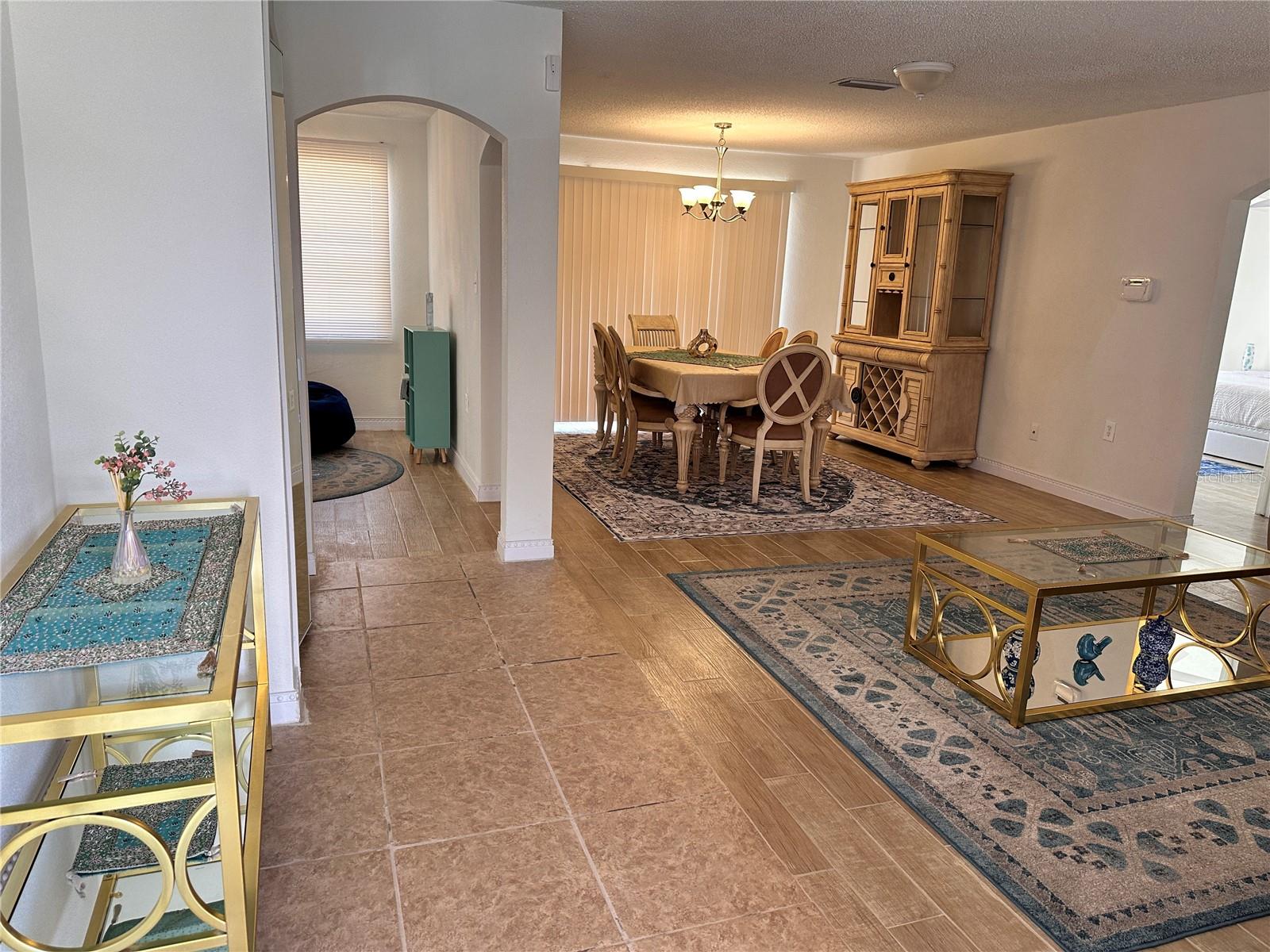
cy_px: 476
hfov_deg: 71.6
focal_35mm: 24
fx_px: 881
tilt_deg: -13.1
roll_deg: -2.4
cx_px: 635
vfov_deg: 56.8
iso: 125
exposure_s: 1/120
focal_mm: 6.86
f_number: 1.78
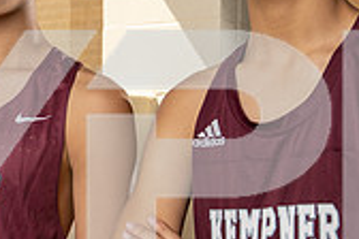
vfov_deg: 14.7
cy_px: 144
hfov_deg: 21.5
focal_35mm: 93
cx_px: 45
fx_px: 927
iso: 400
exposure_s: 1/250
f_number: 4.5
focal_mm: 27
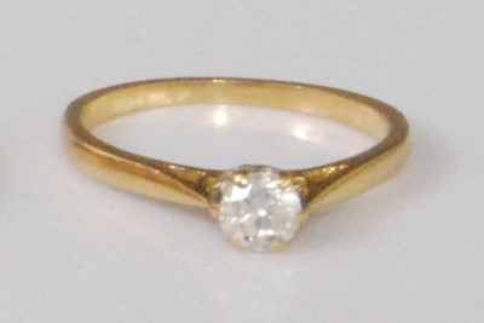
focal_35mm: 78
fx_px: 1049
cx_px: 242
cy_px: 162
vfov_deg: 17.5
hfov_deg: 26.0
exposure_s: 1/125
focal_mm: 52
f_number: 25
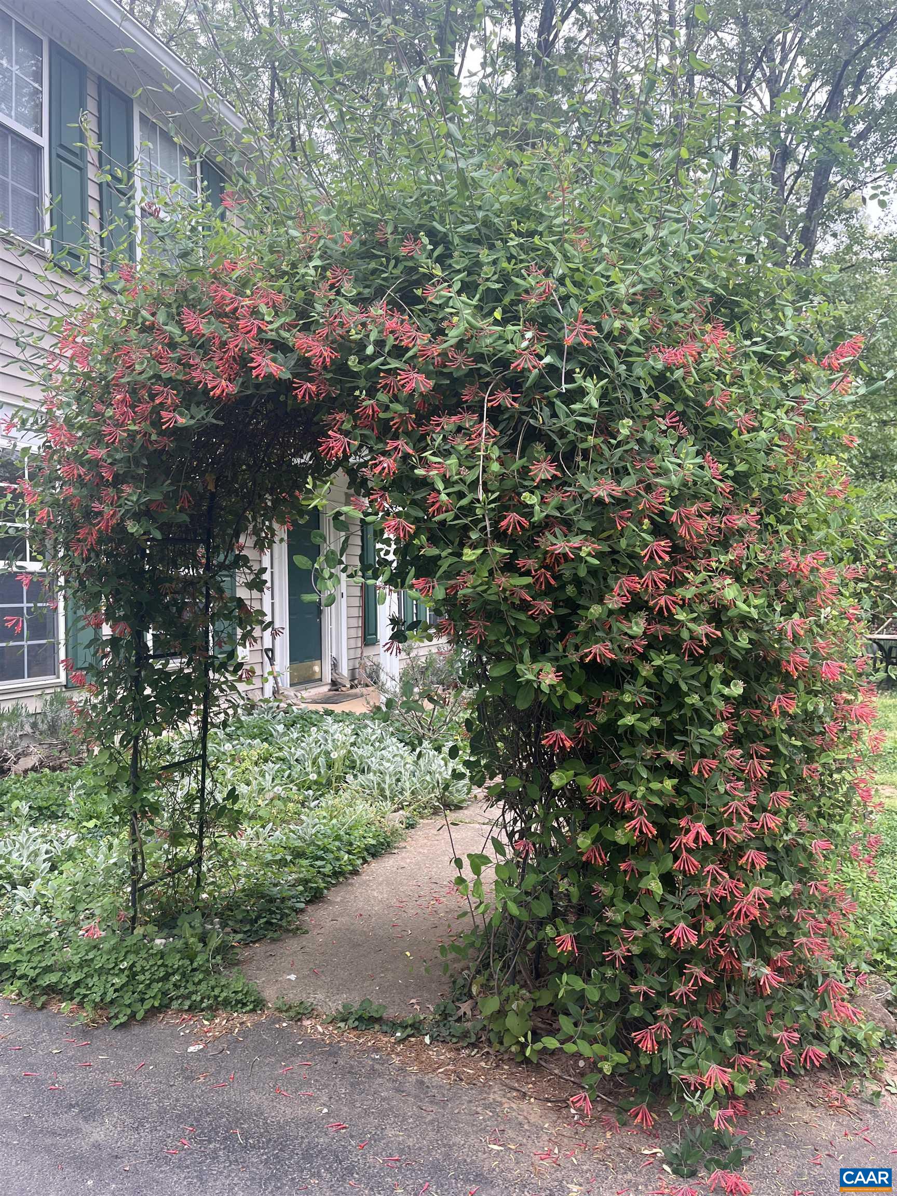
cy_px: 598
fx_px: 898
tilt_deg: -0.9
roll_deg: +0.5
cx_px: 448
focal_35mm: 26
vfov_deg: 67.3
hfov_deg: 53.1
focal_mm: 5.1
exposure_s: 1/175
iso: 40
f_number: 1.6
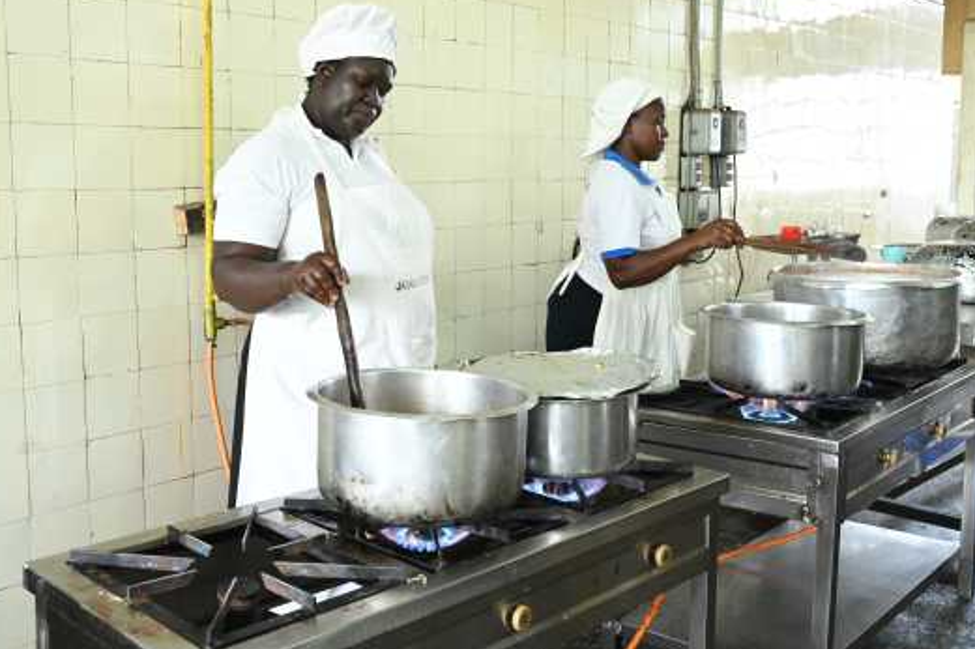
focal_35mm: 39
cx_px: 419
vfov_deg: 34.5
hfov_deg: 49.9
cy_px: 290
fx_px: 1044
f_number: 5.6
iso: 5000
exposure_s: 1/80
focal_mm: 33.5
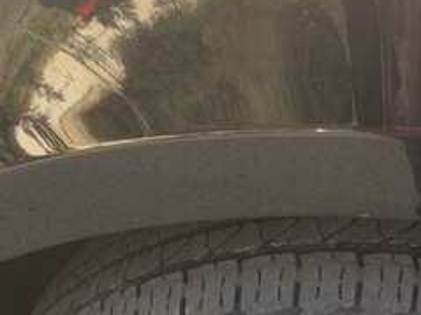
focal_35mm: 80
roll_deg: +0.9
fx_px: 972
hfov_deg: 24.1
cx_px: 328
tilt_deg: -43.0
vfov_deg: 17.7
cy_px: 356
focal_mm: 4.15
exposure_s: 1/100
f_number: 2.2
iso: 32
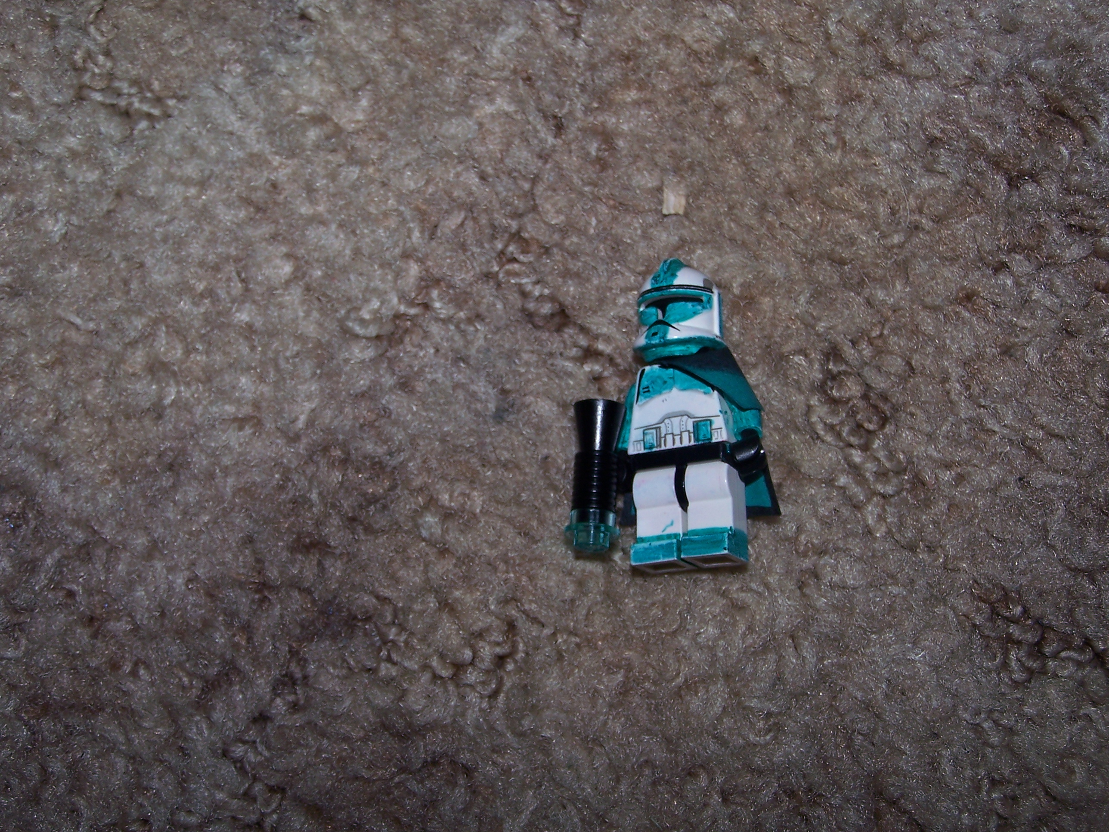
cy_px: 416
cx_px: 554
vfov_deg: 24.8
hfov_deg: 32.7
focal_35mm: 59
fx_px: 1890
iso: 80
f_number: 3.1
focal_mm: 9.8
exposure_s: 1/80
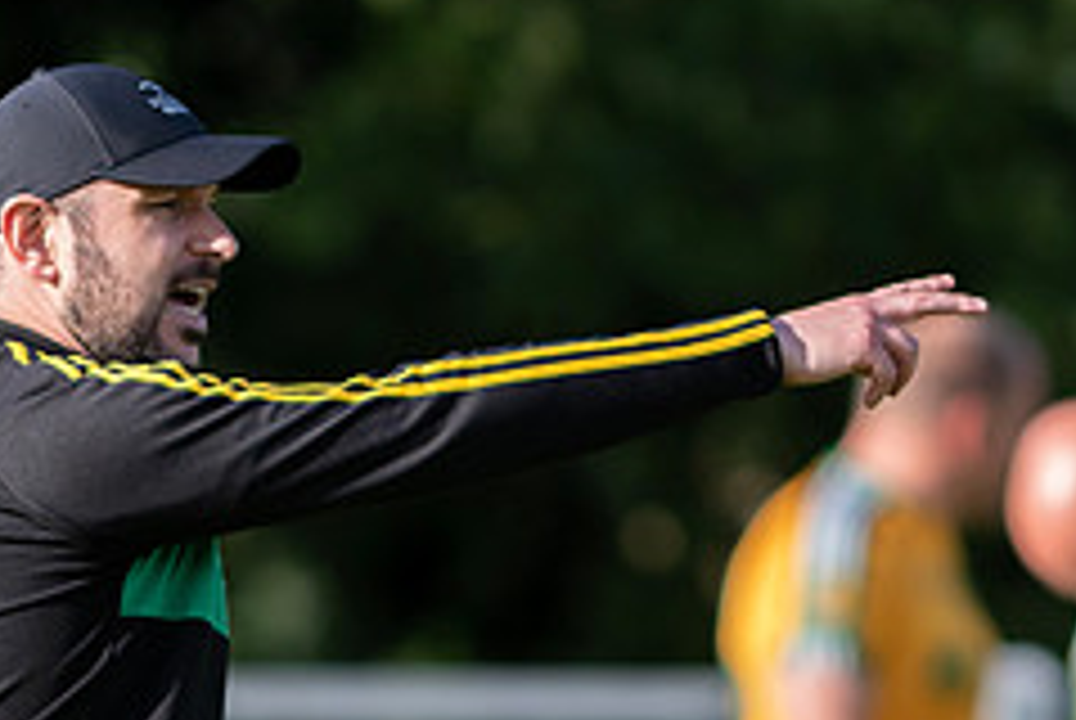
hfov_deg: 1.3
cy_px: 1056
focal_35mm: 1576
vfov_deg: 0.9
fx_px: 47162
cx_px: 189
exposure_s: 1/1600
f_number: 2.8
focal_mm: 300
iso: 180
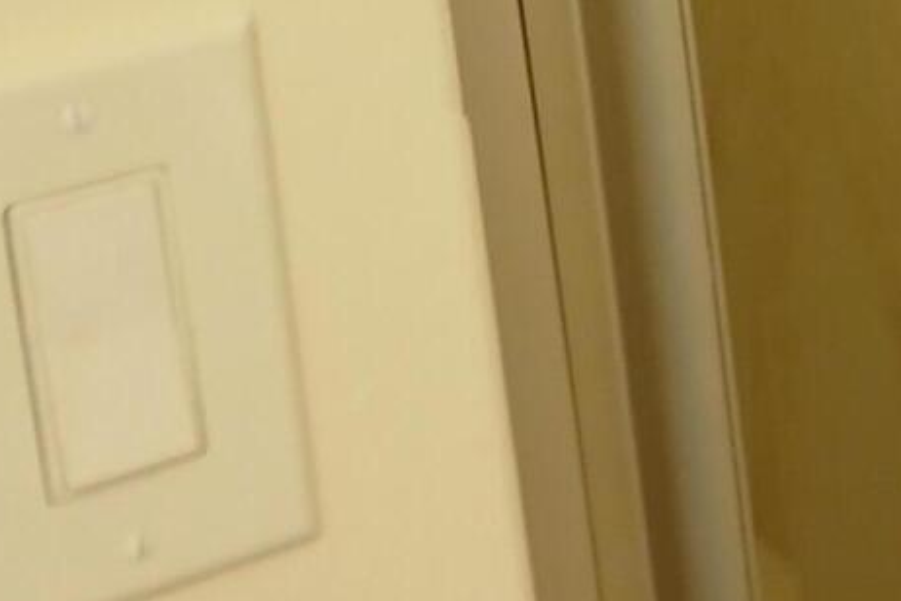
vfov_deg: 11.2
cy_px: -302
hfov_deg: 16.4
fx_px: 2928
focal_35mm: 117
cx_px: 1217
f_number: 1.8
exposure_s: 1/40
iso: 200
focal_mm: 3.98
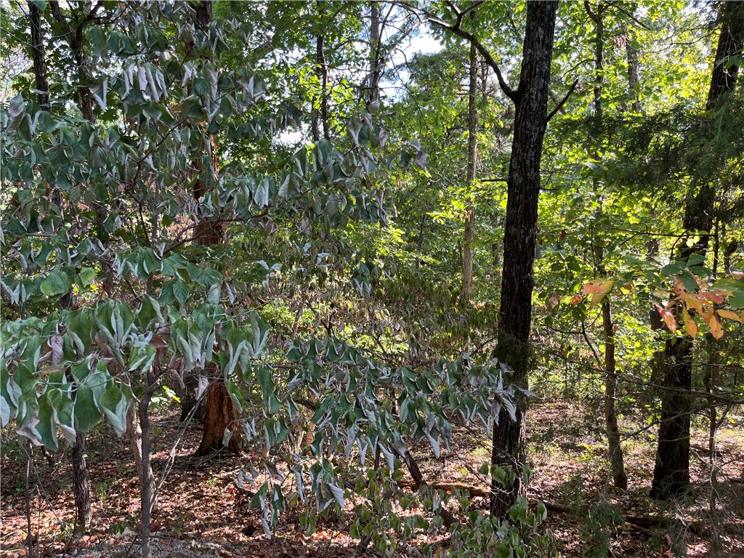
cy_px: 279
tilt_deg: -4.2
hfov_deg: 67.3
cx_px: 372
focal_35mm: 26
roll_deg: +0.1
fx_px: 559
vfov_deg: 53.1
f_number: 1.6
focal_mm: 5.1
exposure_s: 1/144
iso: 32
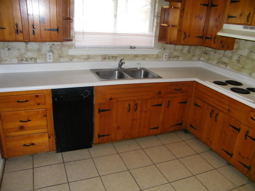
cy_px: 96
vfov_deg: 49.7
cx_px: 128
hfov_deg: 63.4
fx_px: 206
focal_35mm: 28
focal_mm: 5
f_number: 3.5
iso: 200
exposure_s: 1/30
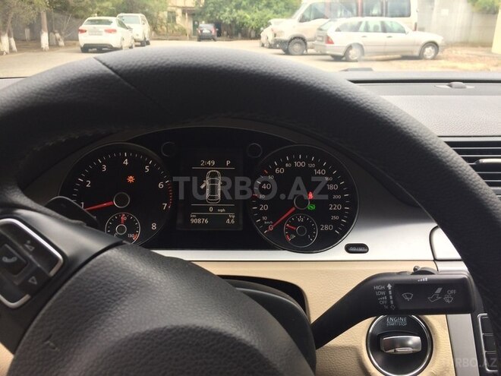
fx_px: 420
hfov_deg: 61.7
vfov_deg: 48.2
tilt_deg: -20.8
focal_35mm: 29
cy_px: 188
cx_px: 250
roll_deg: +1.3
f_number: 2.2
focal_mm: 4.15
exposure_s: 1/100
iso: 50
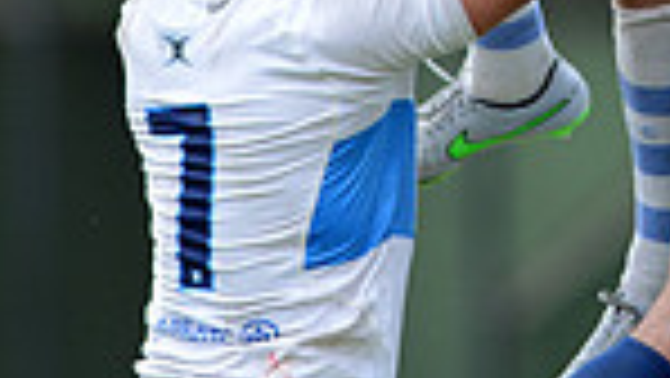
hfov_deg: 1.8
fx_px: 21757
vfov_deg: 1.0
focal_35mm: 1224
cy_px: -475
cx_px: 580
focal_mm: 300
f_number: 2.8
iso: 400
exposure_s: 1/1000
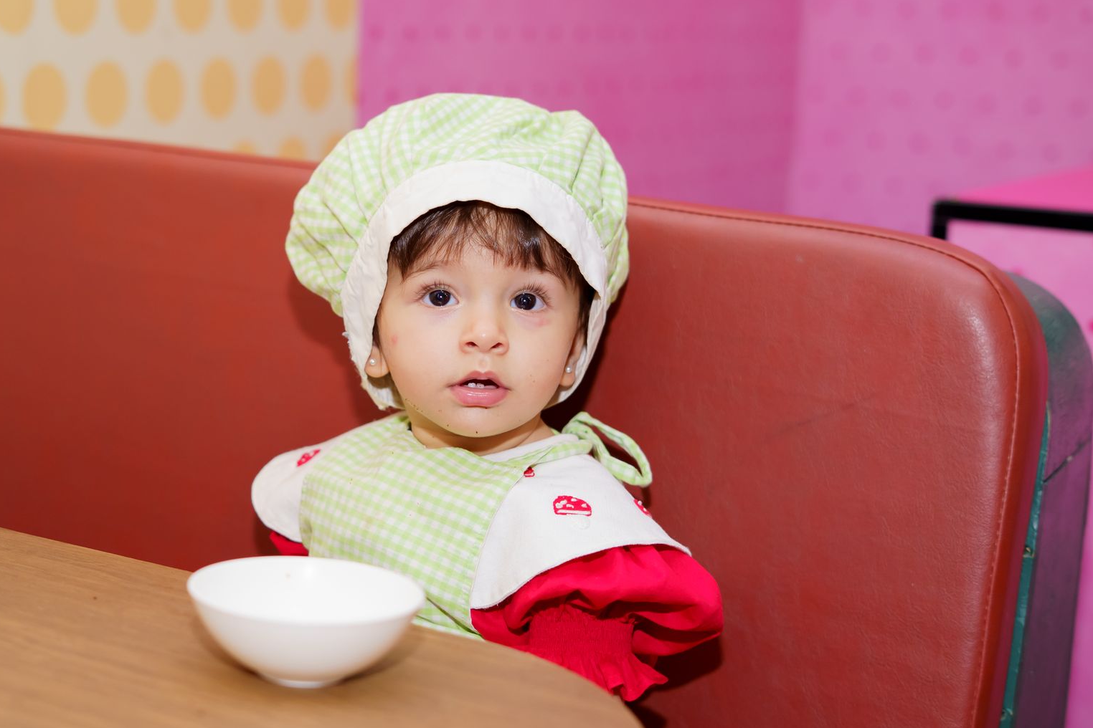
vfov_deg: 21.6
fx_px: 1913
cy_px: 375
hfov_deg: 31.8
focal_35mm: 63
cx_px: 417
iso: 1250
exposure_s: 1/200
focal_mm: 50
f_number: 2.8
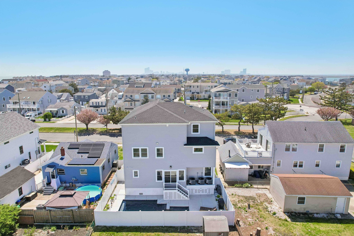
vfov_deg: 57.2
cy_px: 118
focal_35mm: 22
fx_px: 216
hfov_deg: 78.6
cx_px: 177
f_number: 2.8
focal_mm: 8.4
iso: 130
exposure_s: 1/3000
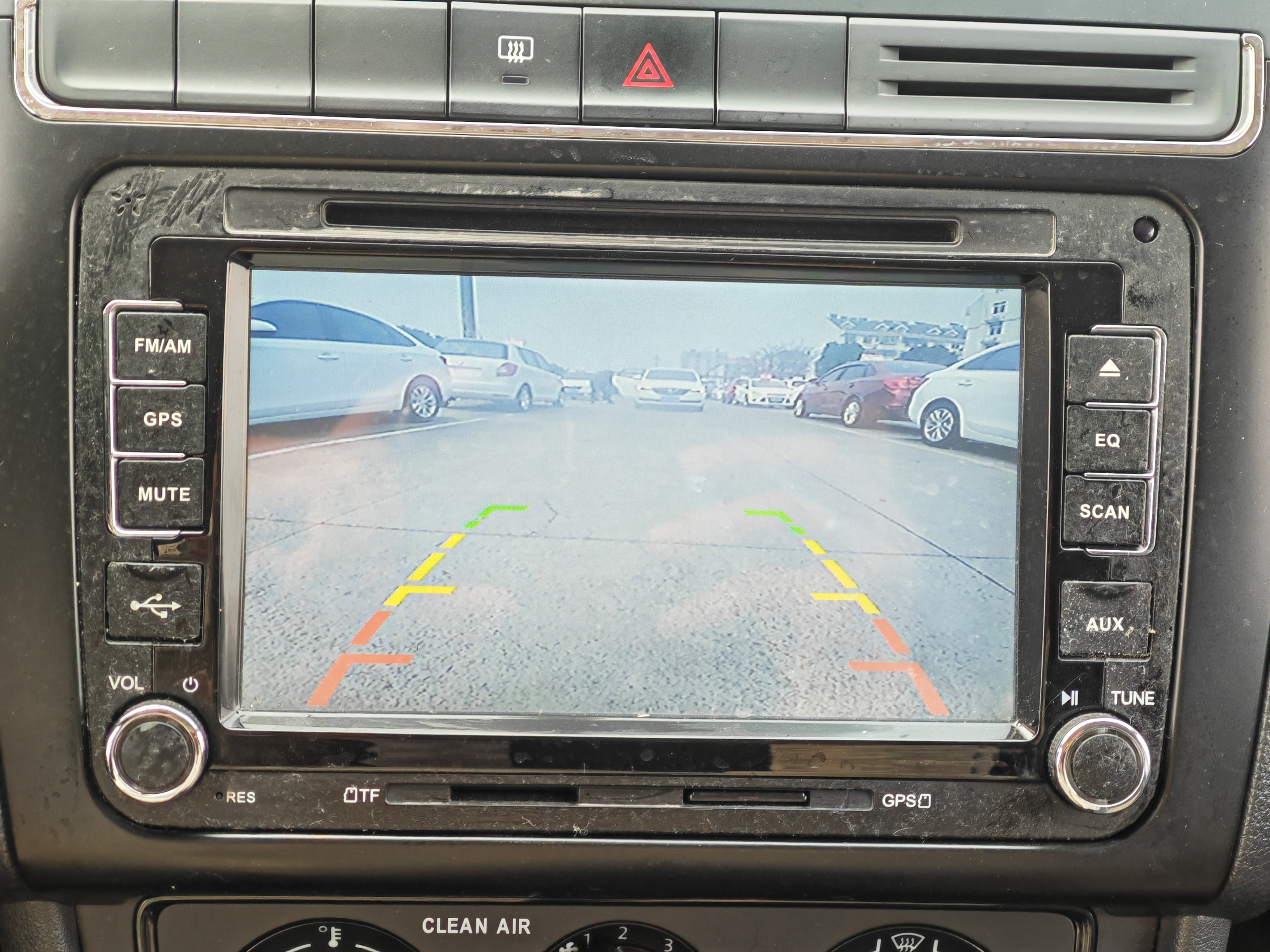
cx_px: 635
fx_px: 2495
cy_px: 476
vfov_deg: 21.6
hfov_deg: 28.6
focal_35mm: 68
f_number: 2.4
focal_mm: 8.67
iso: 250
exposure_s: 1/50
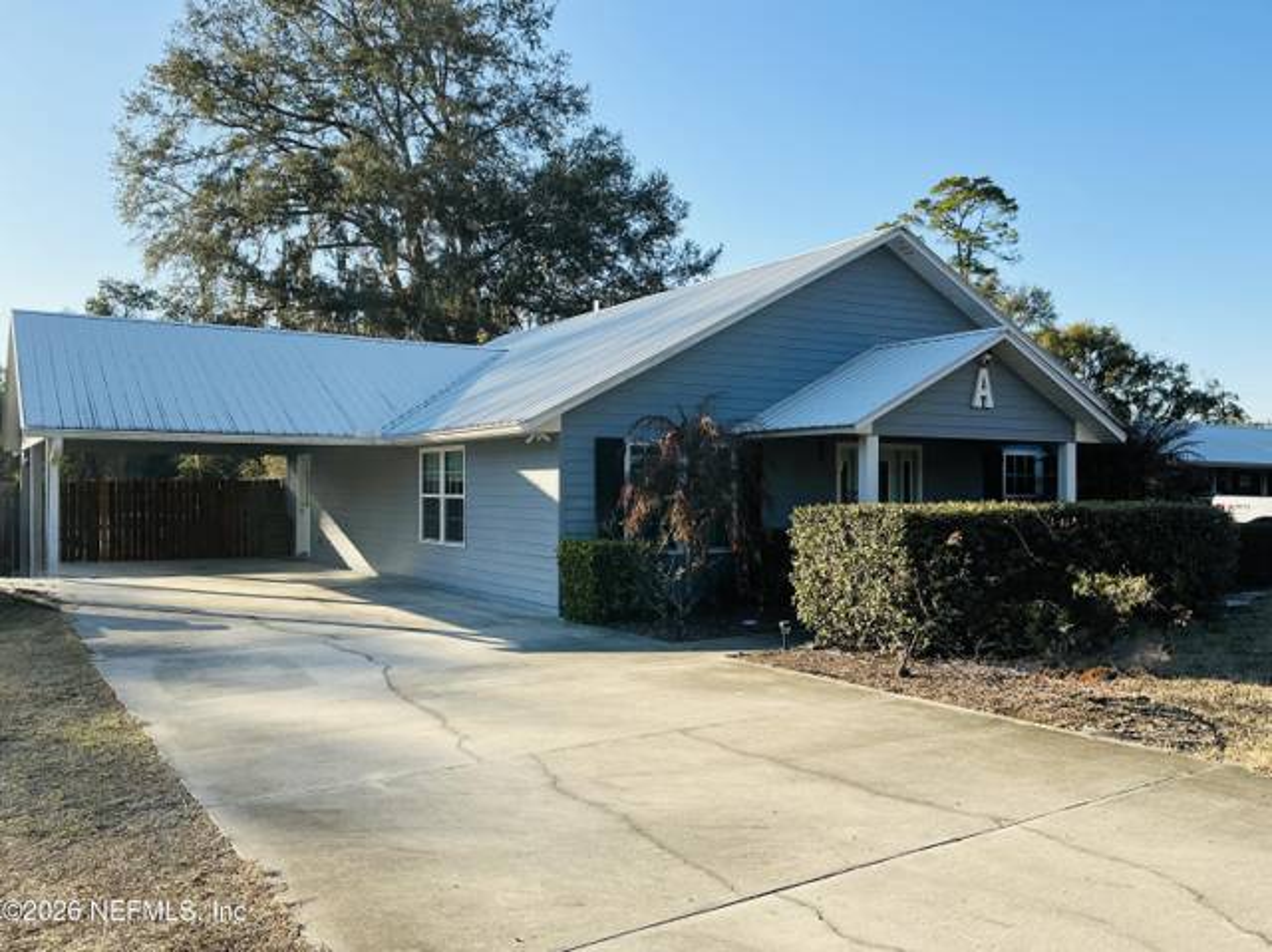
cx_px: 636
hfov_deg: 63.5
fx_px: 1028
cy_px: 476
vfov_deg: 49.7
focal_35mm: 28
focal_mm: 3
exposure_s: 1/842
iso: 25
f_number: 1.8
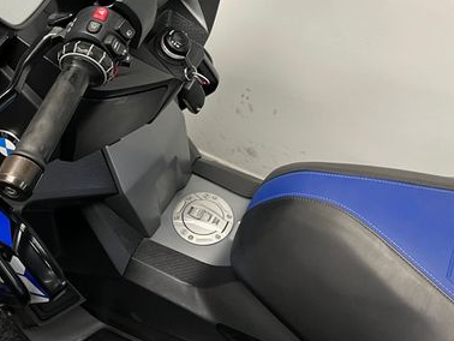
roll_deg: -4.5
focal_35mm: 44
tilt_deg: -33.6
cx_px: 196
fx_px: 577
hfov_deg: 42.8
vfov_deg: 31.8
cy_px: 55
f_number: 1.6
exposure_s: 1/50
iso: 100
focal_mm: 5.1
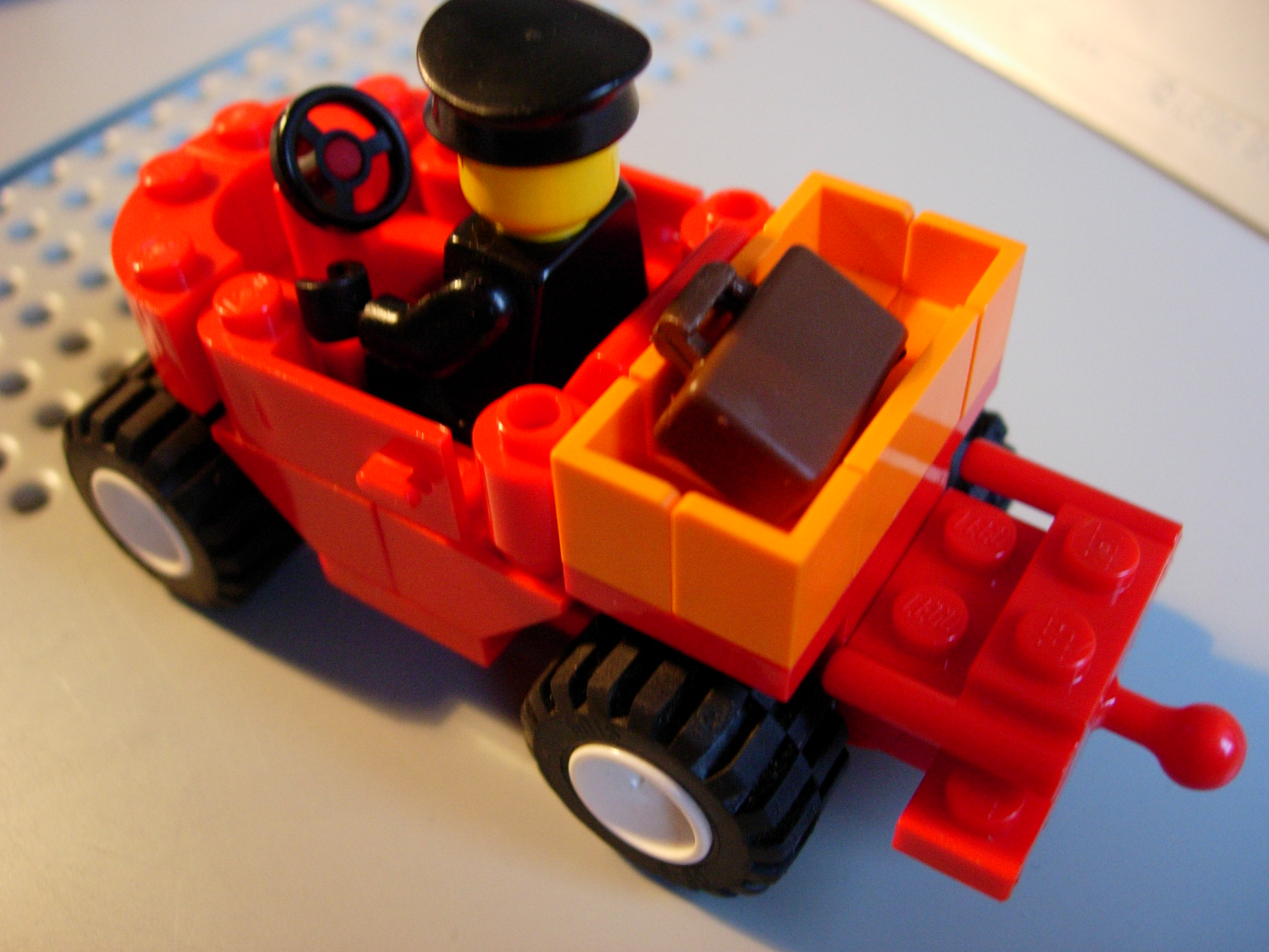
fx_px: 1393
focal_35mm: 38
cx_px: 634
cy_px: 476
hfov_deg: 49.0
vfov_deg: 37.7
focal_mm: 7.8
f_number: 2.8
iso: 200
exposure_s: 1/23.2
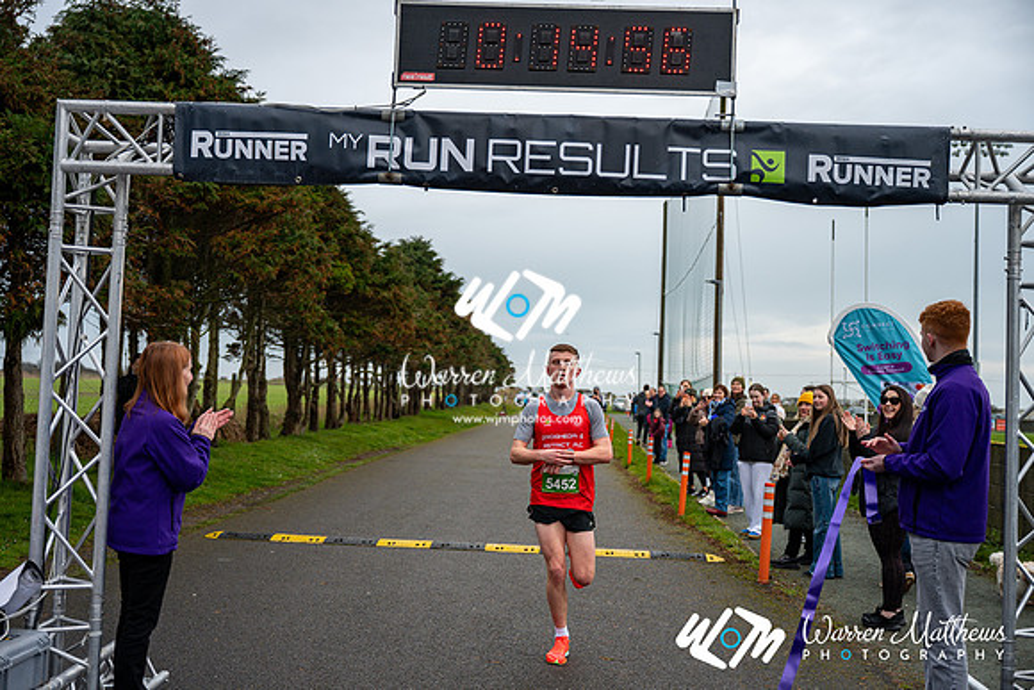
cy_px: 345
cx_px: 517
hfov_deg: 48.4
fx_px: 1149
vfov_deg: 33.4
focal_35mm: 40
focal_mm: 40
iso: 160
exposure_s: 1/1250
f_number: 2.8
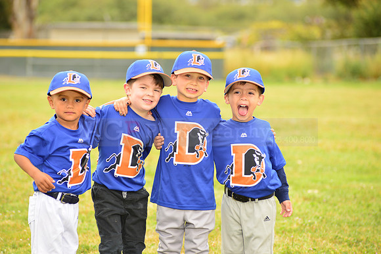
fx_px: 1800
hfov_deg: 12.1
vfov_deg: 8.1
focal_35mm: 170
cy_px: 127
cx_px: 190
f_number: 5.6
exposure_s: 1/250
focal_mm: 170
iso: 160
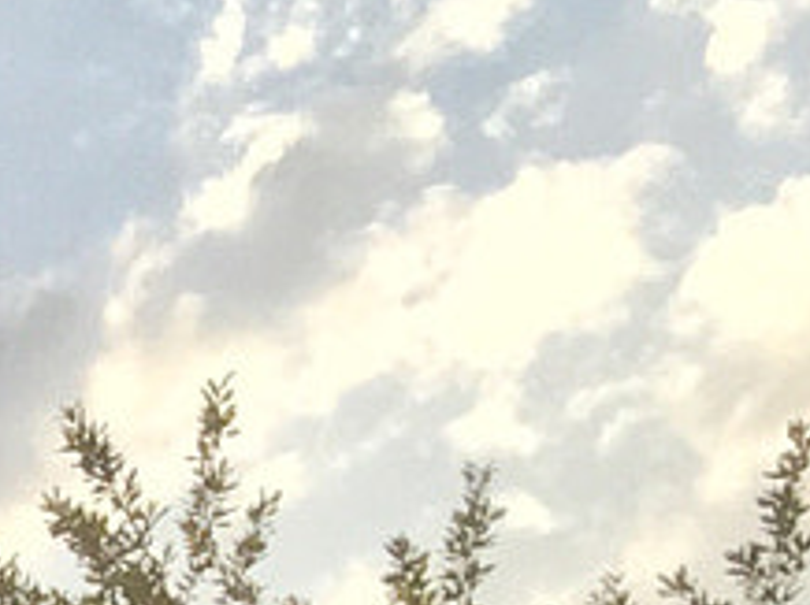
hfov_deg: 7.8
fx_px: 4979
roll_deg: +1.0
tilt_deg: +5.3
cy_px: 2041
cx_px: -1798
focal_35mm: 213
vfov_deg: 6.2
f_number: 2.2
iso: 32
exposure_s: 1/719
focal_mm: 4.15
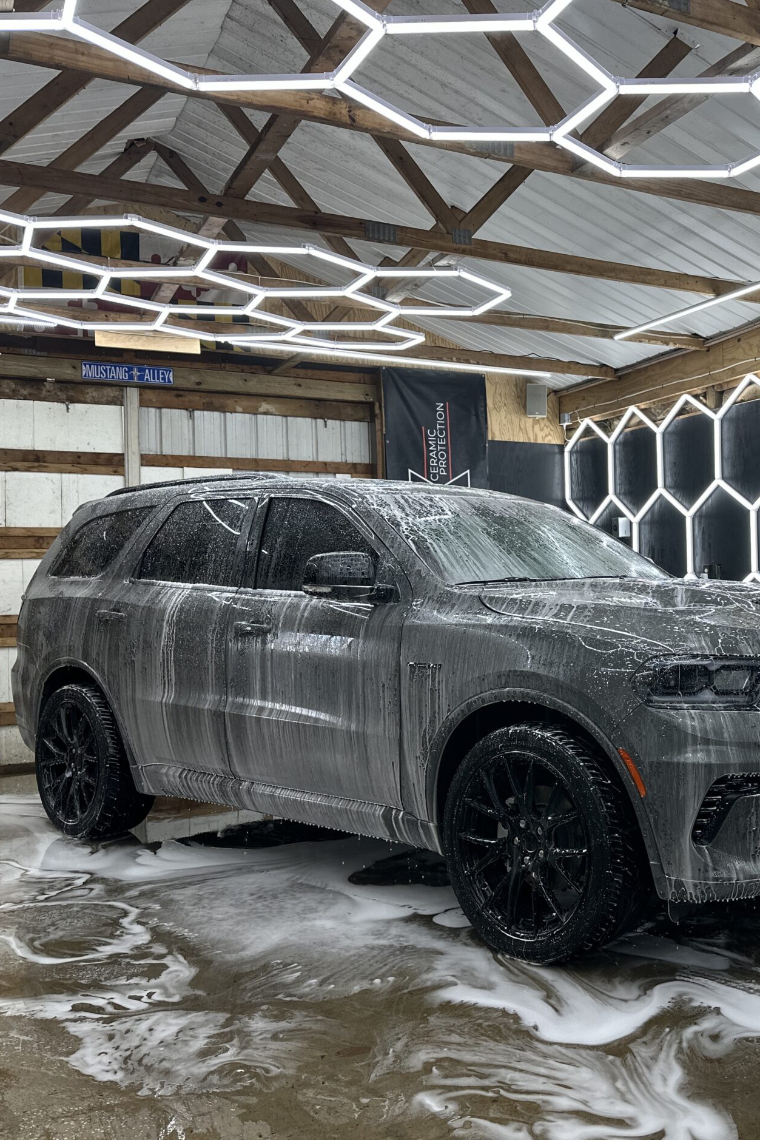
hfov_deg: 37.2
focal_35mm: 34
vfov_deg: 55.8
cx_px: 634
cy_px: 576
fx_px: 1076
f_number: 1.78
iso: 80
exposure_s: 1/177
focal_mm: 6.86
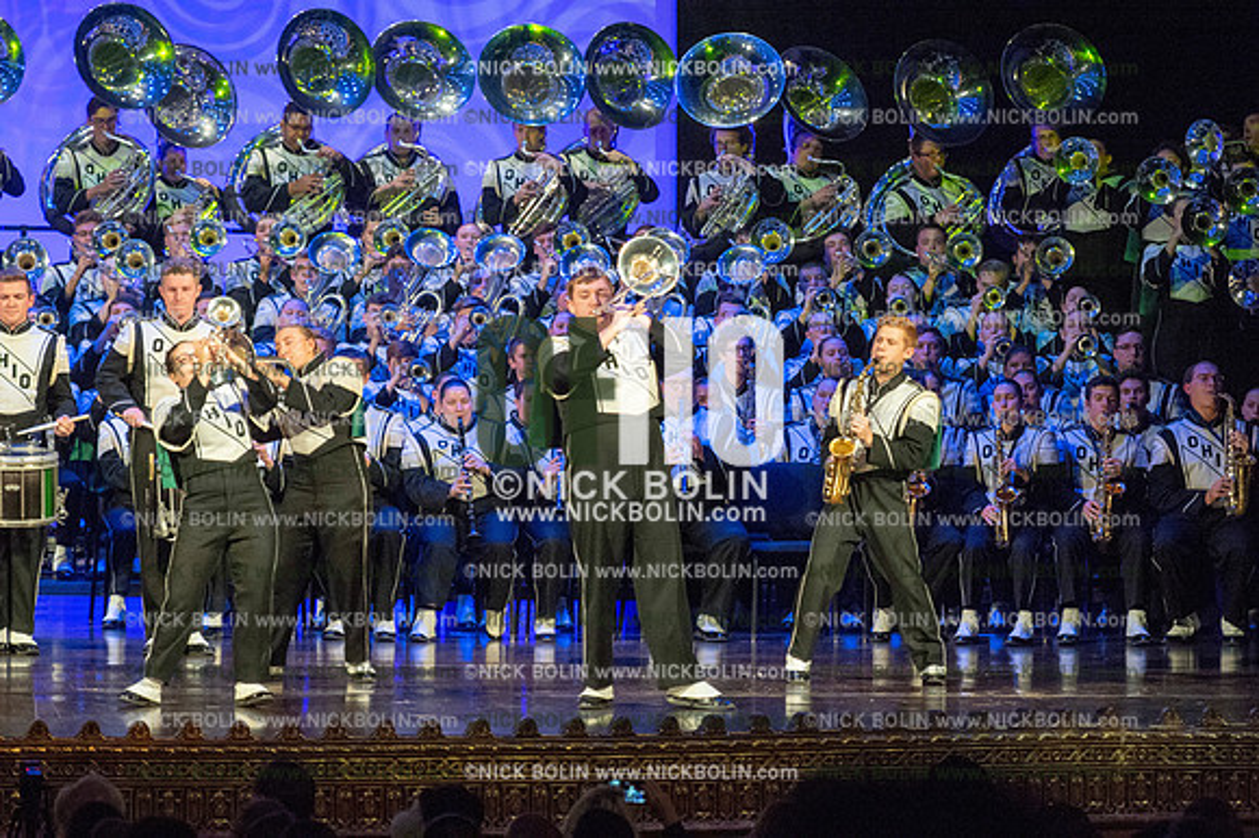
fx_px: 6815
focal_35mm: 195
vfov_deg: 7.0
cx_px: 630
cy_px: 419
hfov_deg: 10.6
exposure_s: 1/320
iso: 8000
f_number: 5.6
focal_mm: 195
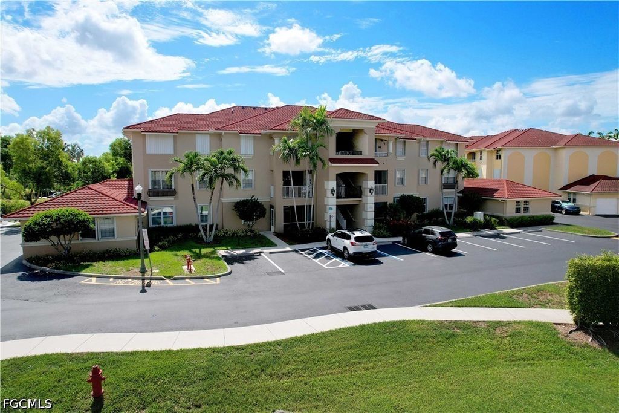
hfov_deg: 78.6
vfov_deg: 57.2
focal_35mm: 22
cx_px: 310
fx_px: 378
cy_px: 206
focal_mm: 8.38
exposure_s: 1/3200
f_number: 2.8
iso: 150
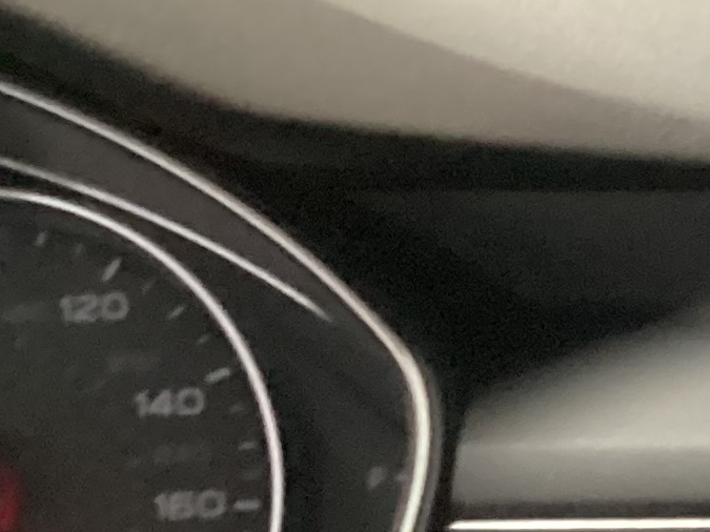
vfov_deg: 9.9
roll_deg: -1.2
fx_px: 3076
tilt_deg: -18.6
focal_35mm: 150
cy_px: 414
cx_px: 1709
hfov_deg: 11.1
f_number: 2.4
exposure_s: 1/25
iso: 640
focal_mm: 3.3
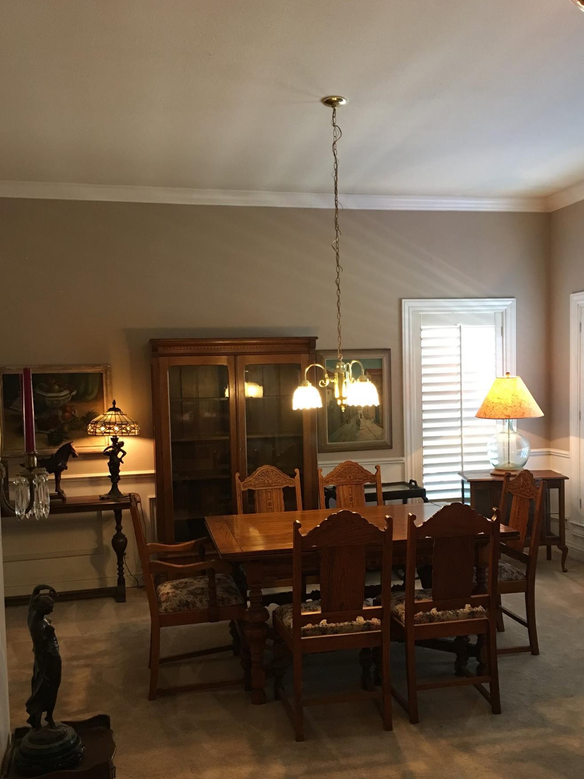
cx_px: 304
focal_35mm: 33
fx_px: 742
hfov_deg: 42.9
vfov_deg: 55.2
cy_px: 431
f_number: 2.2
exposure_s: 1/15
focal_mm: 4.15
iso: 80
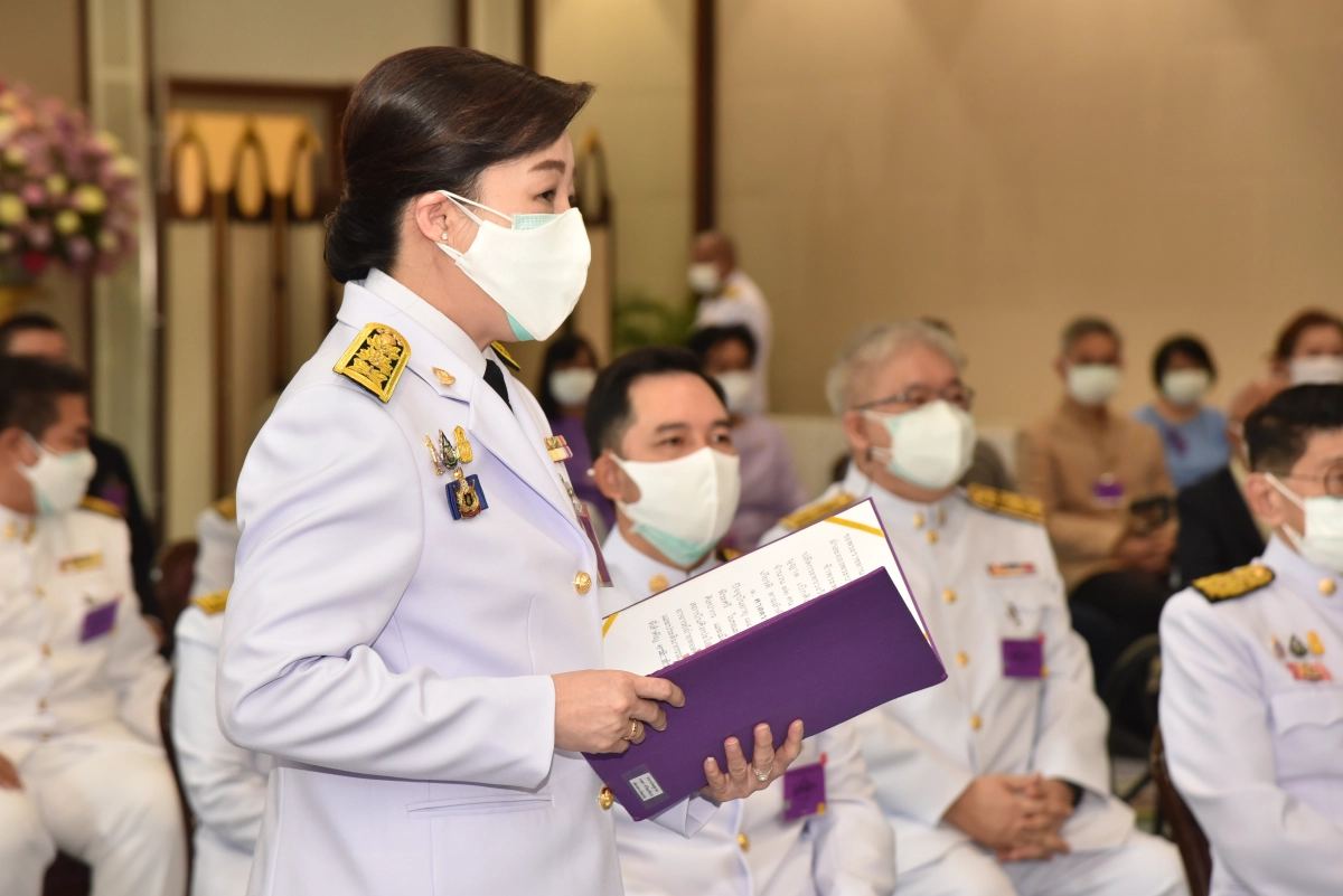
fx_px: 4478
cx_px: 672
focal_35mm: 120
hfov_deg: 17.1
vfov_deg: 11.4
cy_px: 448
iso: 1250
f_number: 6.3
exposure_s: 1/125
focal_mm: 120
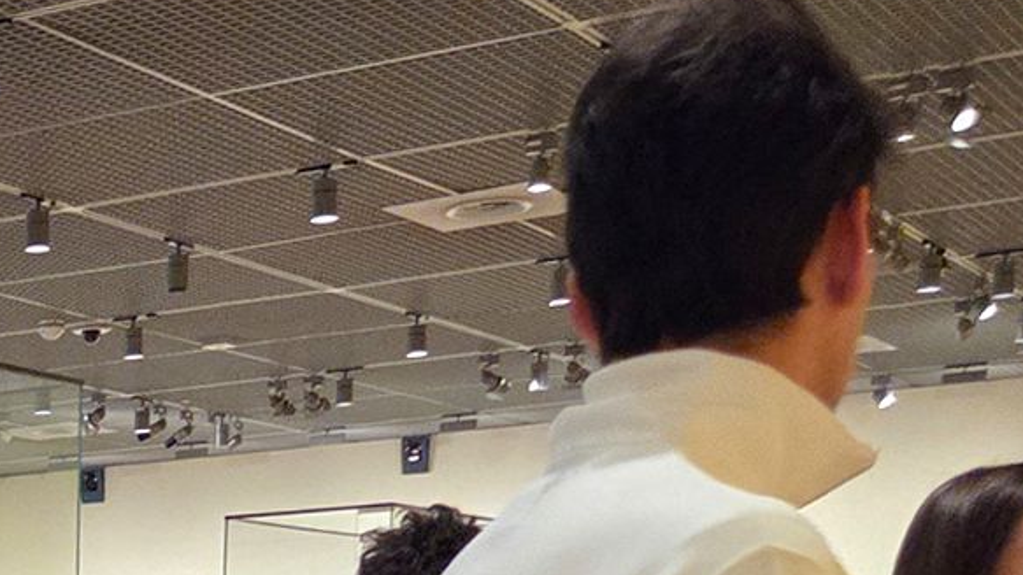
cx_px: -295
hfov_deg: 22.3
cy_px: 1260
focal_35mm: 86
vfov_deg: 12.0
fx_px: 2333
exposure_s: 1/30
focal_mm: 5.4
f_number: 1.8
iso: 1600
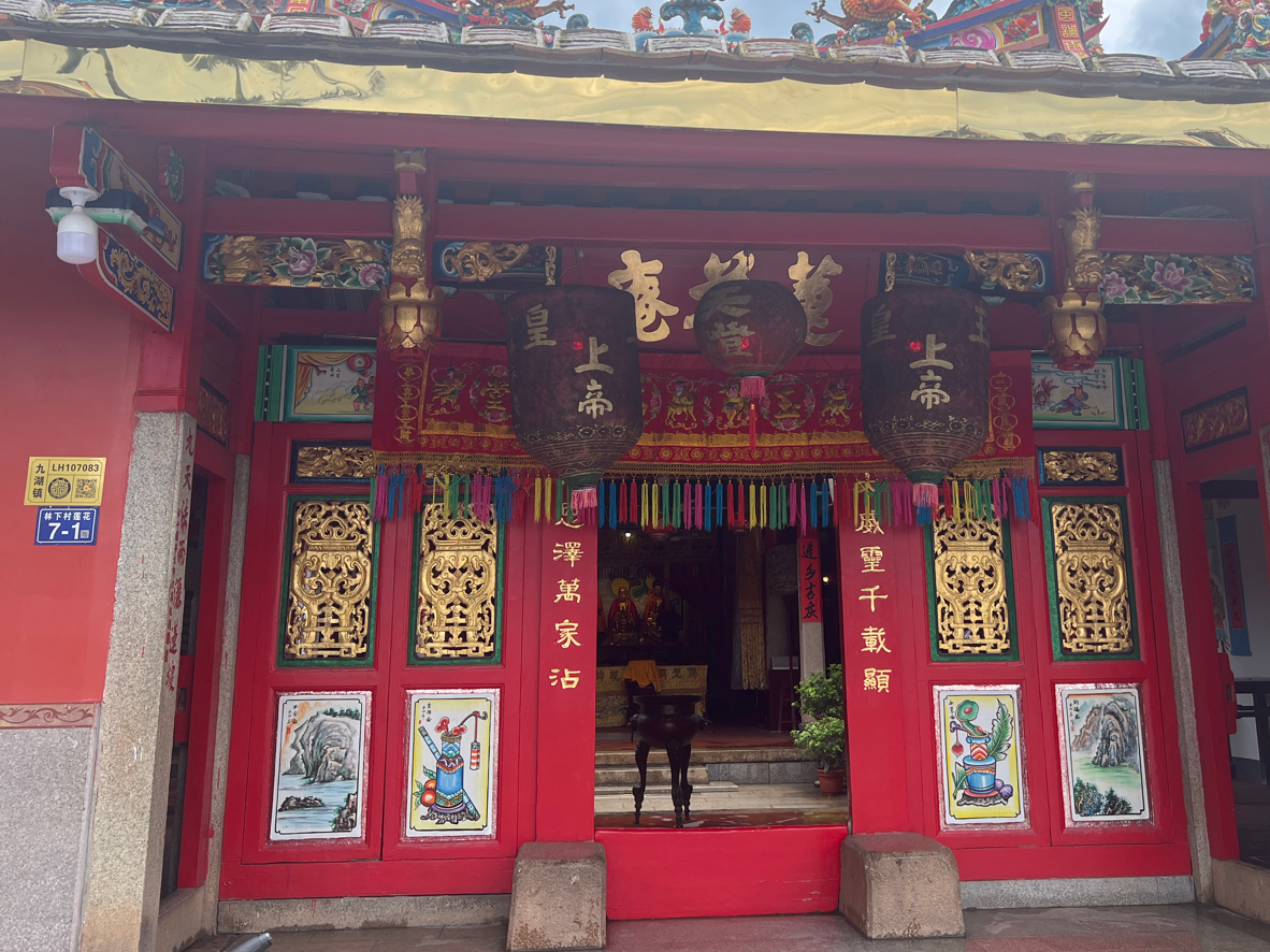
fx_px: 1210
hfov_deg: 55.3
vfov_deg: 42.6
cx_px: 698
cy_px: 365
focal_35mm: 33
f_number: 1.5
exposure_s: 1/1553
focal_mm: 5.7
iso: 50
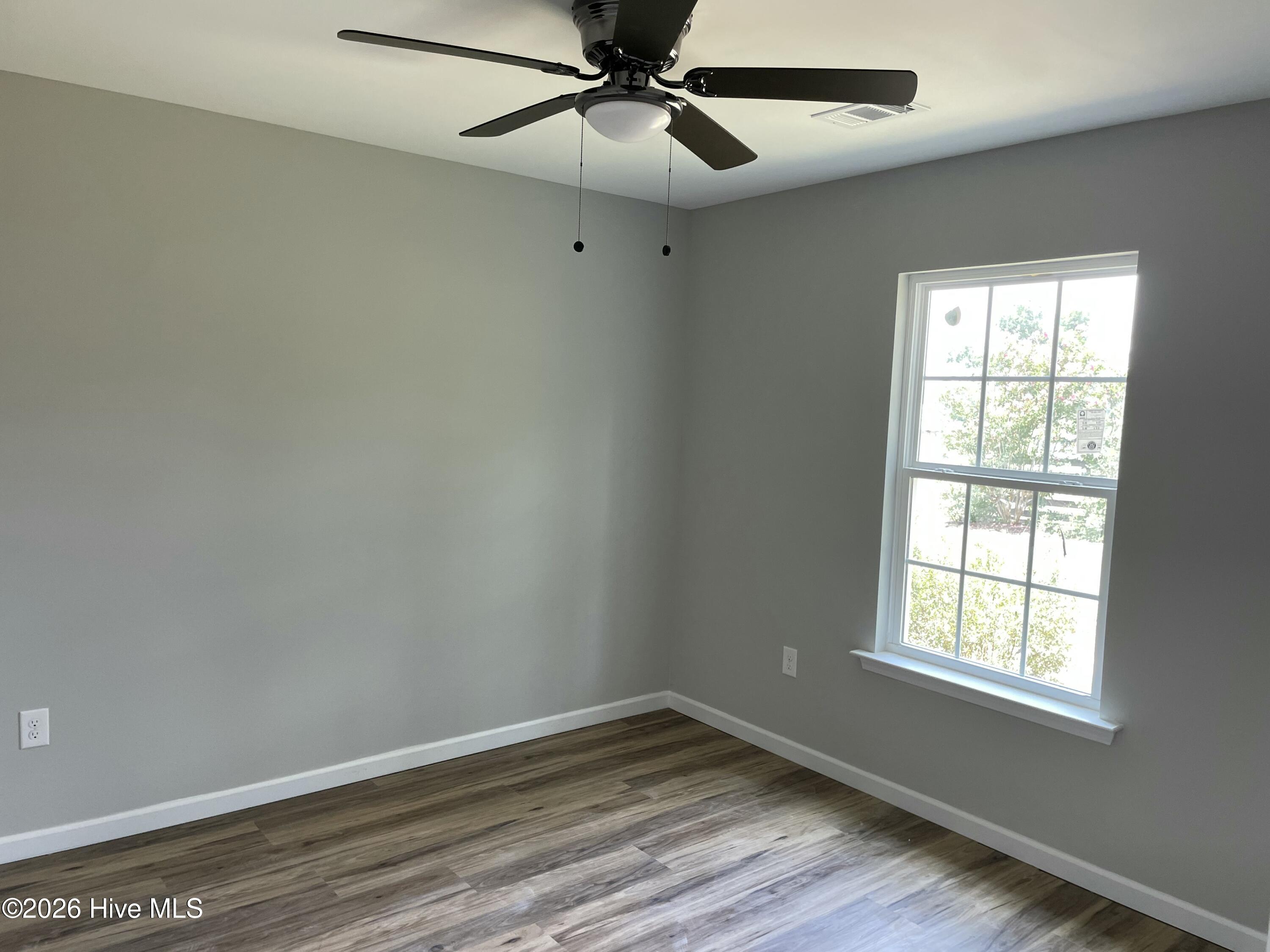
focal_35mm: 26
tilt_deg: -3.0
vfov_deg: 53.1
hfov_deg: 67.3
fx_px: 954
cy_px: 476
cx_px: 635
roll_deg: -2.0
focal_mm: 4.2
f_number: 1.6
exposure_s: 1/121
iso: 100
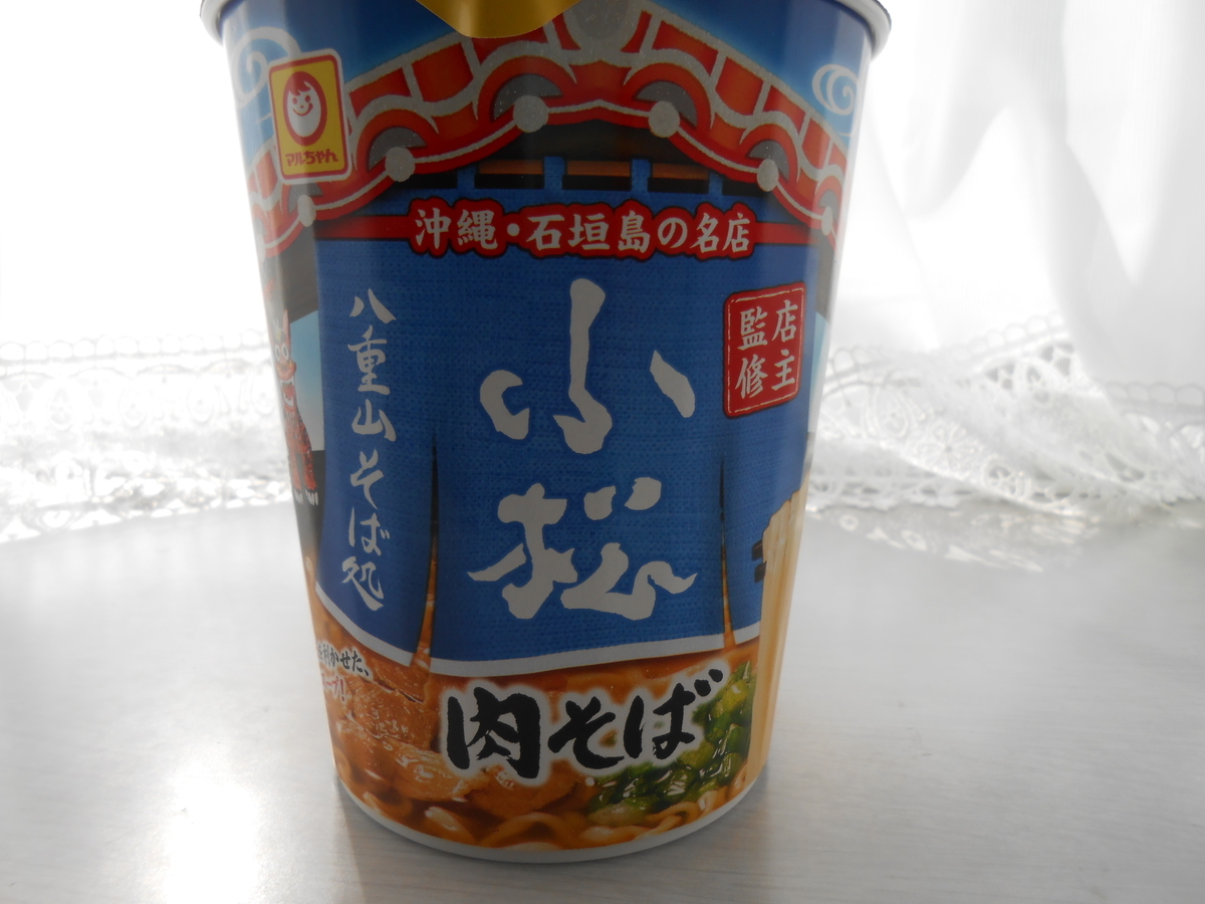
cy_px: 452
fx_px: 905
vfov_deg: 53.1
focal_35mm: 26
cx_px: 602
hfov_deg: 67.3
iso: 80
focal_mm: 4.6
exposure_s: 1/320
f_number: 3.5
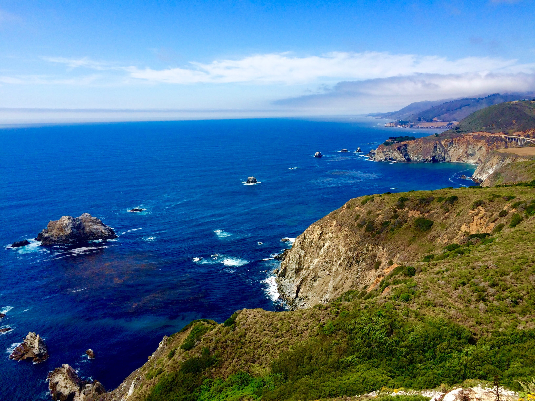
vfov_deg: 48.2
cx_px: 268
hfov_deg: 61.7
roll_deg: +3.1
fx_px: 448
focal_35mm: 29
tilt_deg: -11.3
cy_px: 200
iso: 32
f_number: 2.2
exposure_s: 1/2740
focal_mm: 4.15
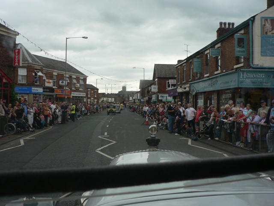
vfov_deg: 39.7
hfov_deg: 51.4
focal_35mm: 36
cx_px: 137
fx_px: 285
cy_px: 103
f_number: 2.8
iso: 80
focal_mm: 6
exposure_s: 1/400
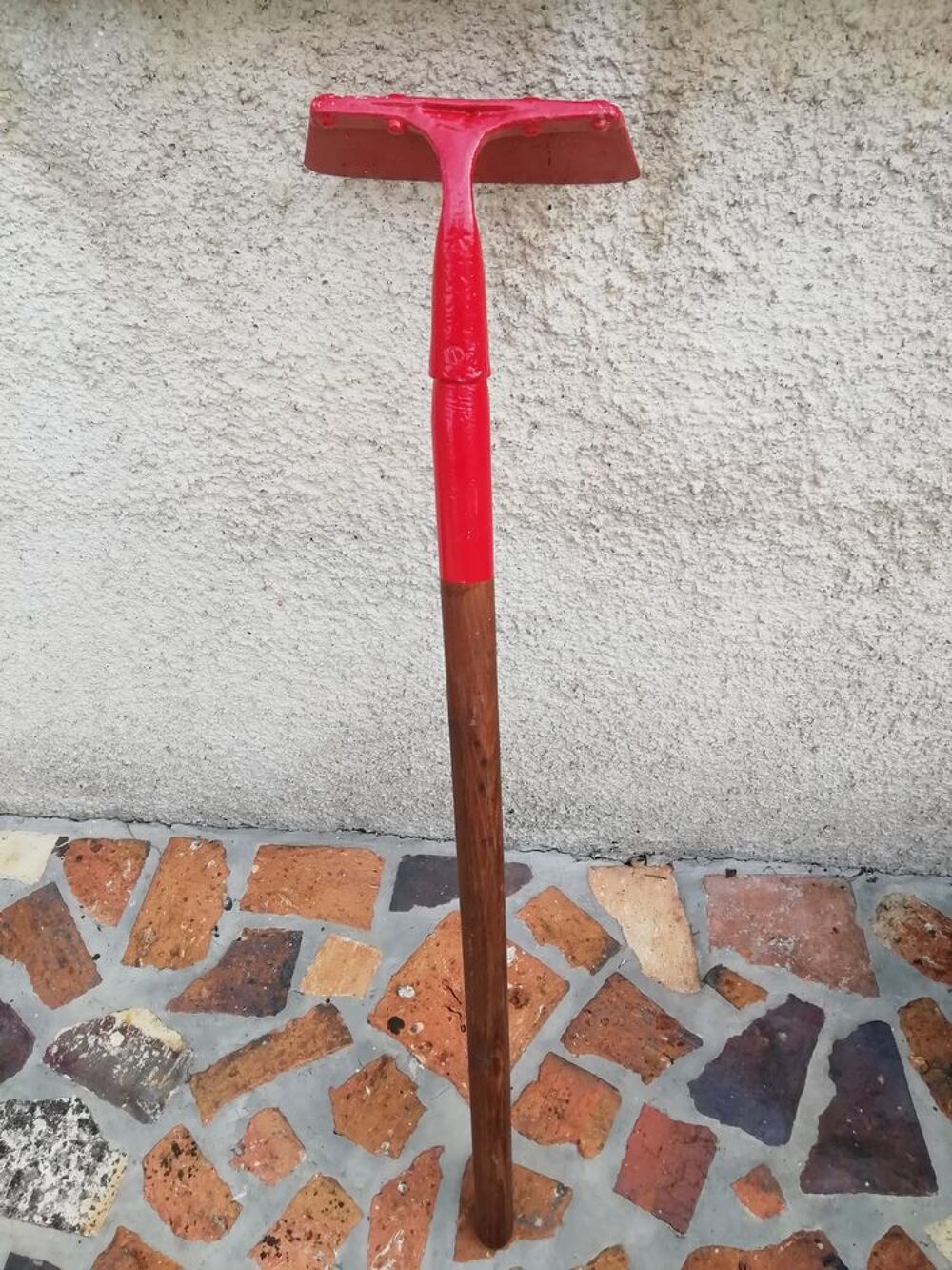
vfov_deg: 67.3
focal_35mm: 26
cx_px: 476
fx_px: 953
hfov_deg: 53.1
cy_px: 635
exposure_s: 1/292
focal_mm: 3.21
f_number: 2.2
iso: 50
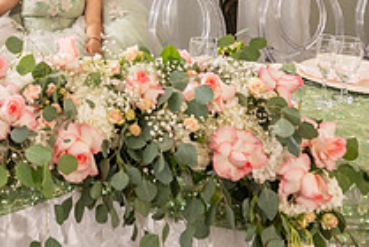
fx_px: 739
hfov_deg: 26.5
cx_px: 0
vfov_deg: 17.6
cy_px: -87
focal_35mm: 72
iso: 500
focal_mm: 26
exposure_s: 1/160
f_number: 4.5
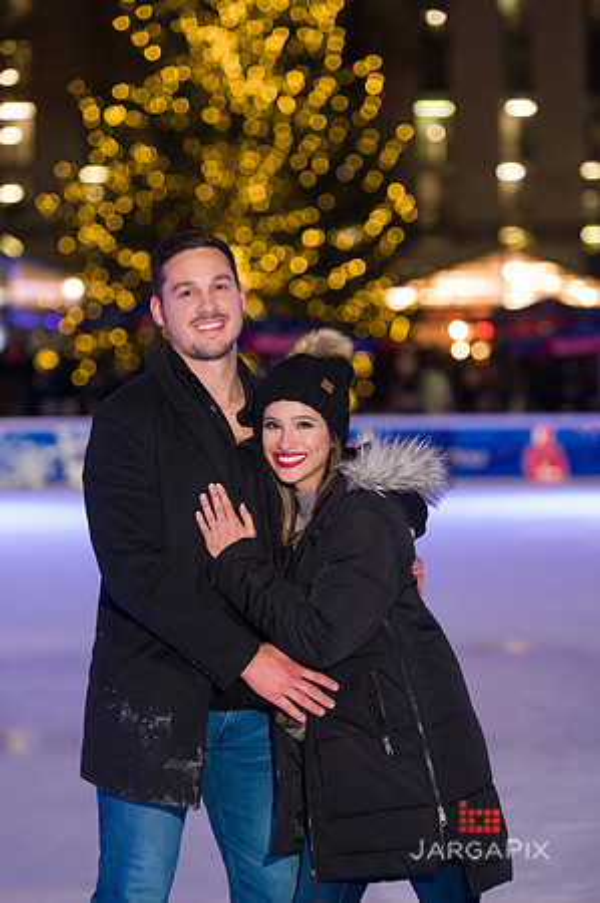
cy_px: 452
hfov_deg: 11.4
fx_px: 3007
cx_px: 300
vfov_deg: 17.1
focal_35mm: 120
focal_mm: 120
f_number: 3.2
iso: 2000
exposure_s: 1/200
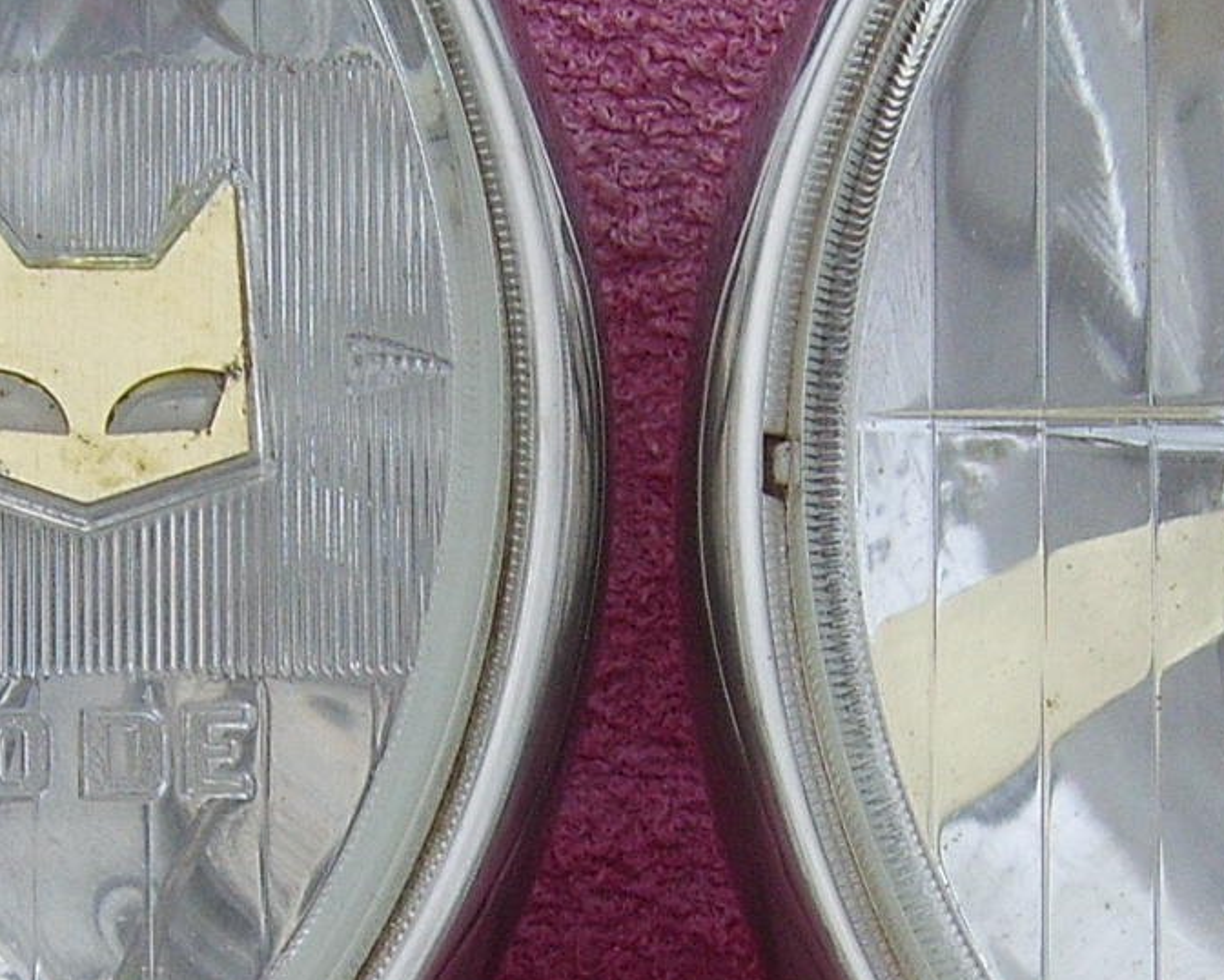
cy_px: 851
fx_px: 5182
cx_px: 638
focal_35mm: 143
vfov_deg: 10.8
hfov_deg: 13.5
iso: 50
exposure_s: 1/80
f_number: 3.2
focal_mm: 7.8
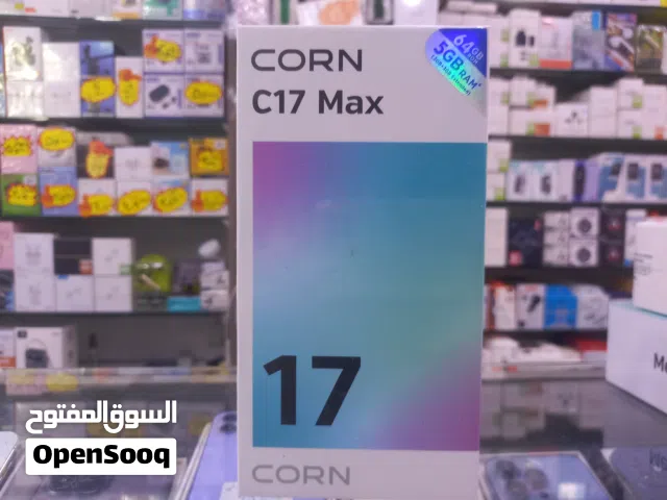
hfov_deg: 69.4
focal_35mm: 25
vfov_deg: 54.9
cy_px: 250
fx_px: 482
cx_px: 334
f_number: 2
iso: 160
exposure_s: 1/50
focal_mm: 4.6
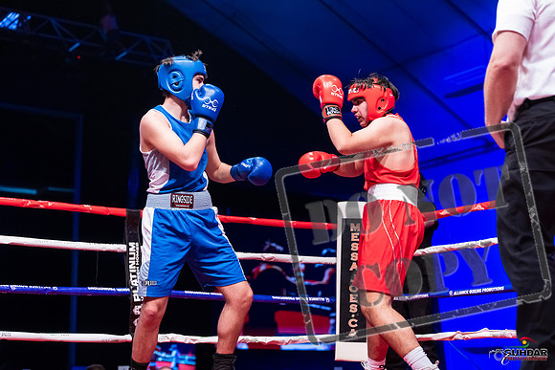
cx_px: 278
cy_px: 185
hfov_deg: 29.6
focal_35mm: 68
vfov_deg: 20.0
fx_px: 1049
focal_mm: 68
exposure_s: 1/800
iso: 3200
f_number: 2.8
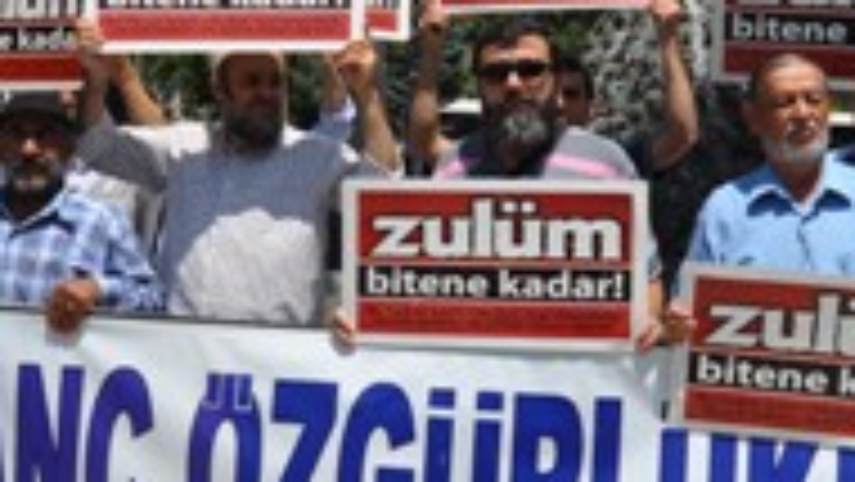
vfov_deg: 17.2
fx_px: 1593
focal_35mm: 70
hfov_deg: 30.0
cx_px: 414
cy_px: 234
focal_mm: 19
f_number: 10
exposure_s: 1/400
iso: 200
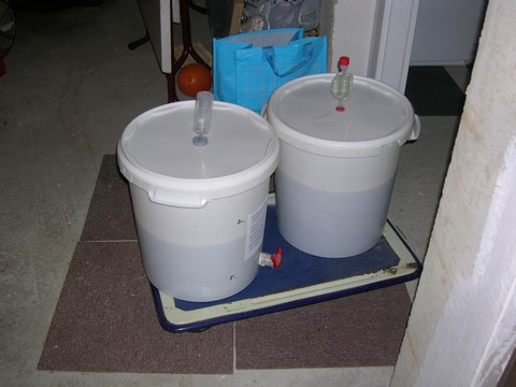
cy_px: 194
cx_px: 258
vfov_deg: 37.7
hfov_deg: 49.0
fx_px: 566
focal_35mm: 38
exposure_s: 1/60.1
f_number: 3
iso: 50
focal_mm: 6.4
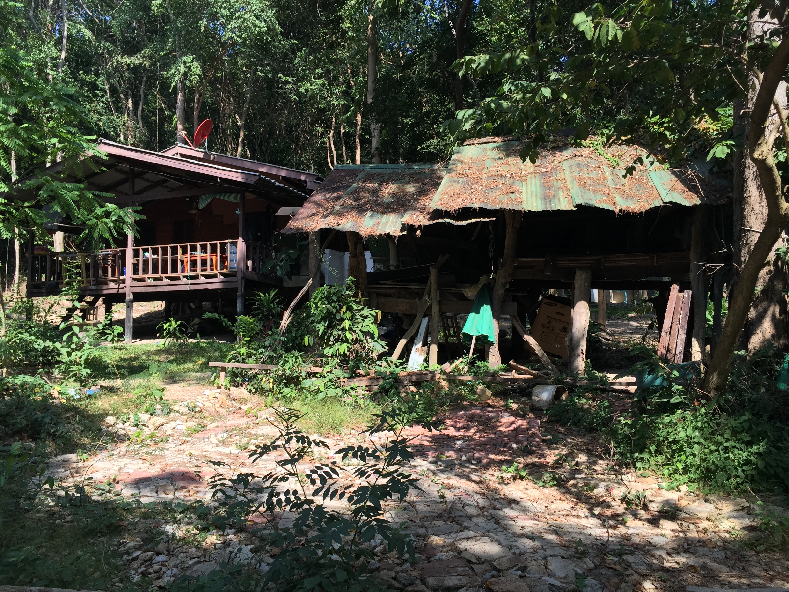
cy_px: 296
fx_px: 661
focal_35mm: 29
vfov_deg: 48.2
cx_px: 394
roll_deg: -0.3
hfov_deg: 61.7
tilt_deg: +4.6
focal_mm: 4.15
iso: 32
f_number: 2.2
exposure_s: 1/694
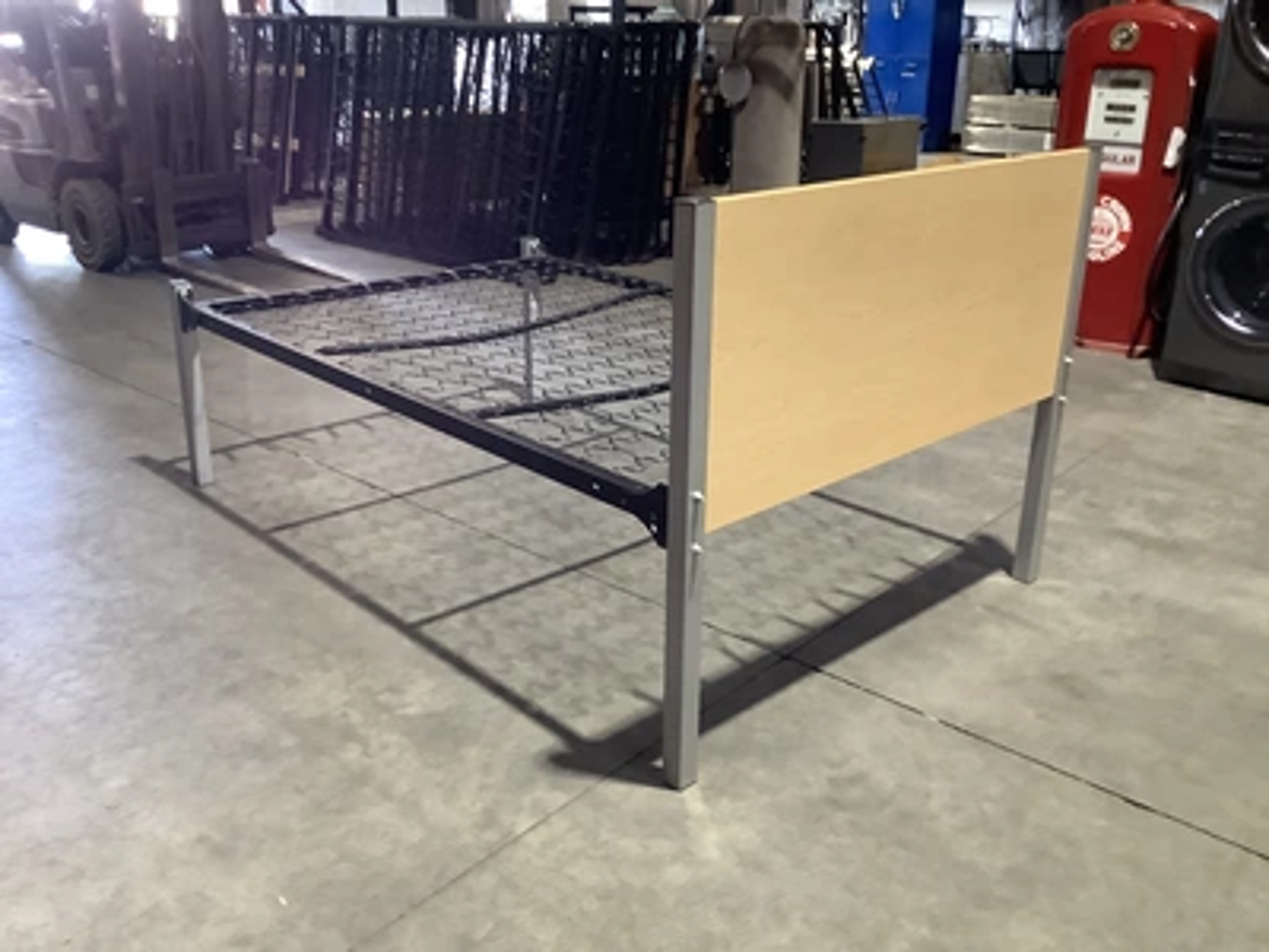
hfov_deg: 58.4
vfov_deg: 45.4
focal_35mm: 31
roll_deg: -0.6
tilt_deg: -21.8
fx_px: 1136
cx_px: 634
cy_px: 476
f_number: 2.4
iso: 320
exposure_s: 1/40
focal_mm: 3.3
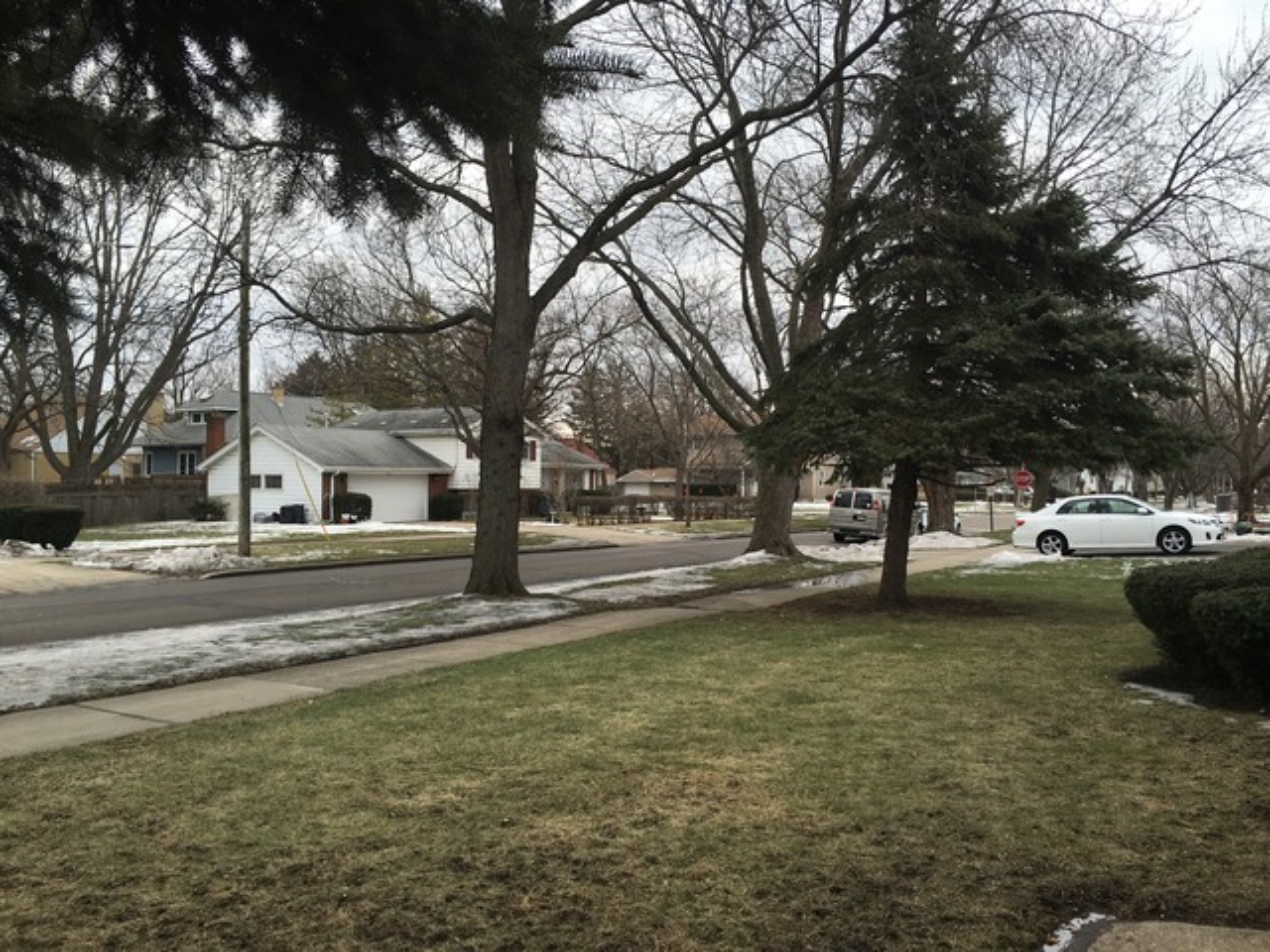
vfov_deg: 48.2
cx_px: 635
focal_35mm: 29
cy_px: 476
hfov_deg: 61.7
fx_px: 1064
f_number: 2.2
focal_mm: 4.15
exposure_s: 1/509
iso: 25
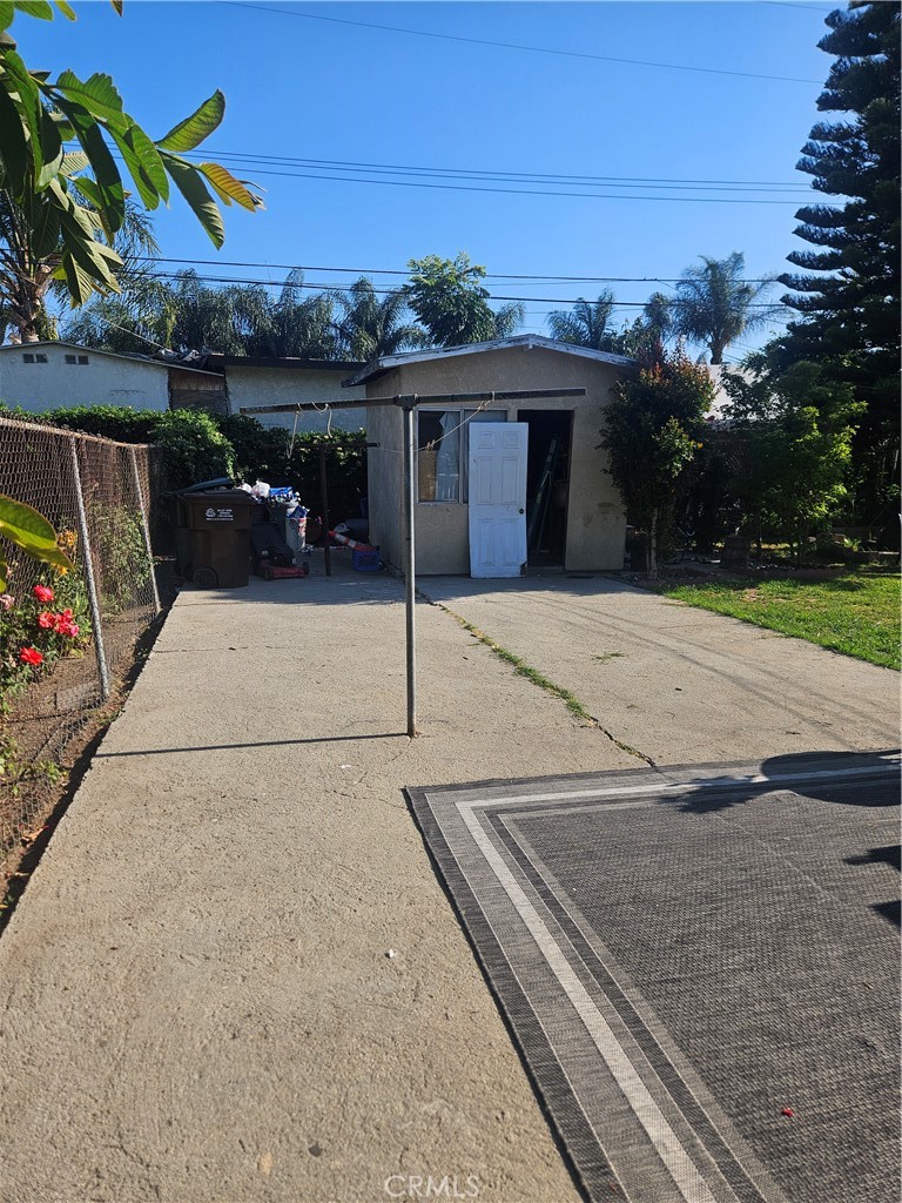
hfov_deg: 58.9
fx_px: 799
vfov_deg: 73.9
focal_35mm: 23
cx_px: 451
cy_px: 602
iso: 25
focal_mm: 5.4
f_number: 1.8
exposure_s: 1/1529
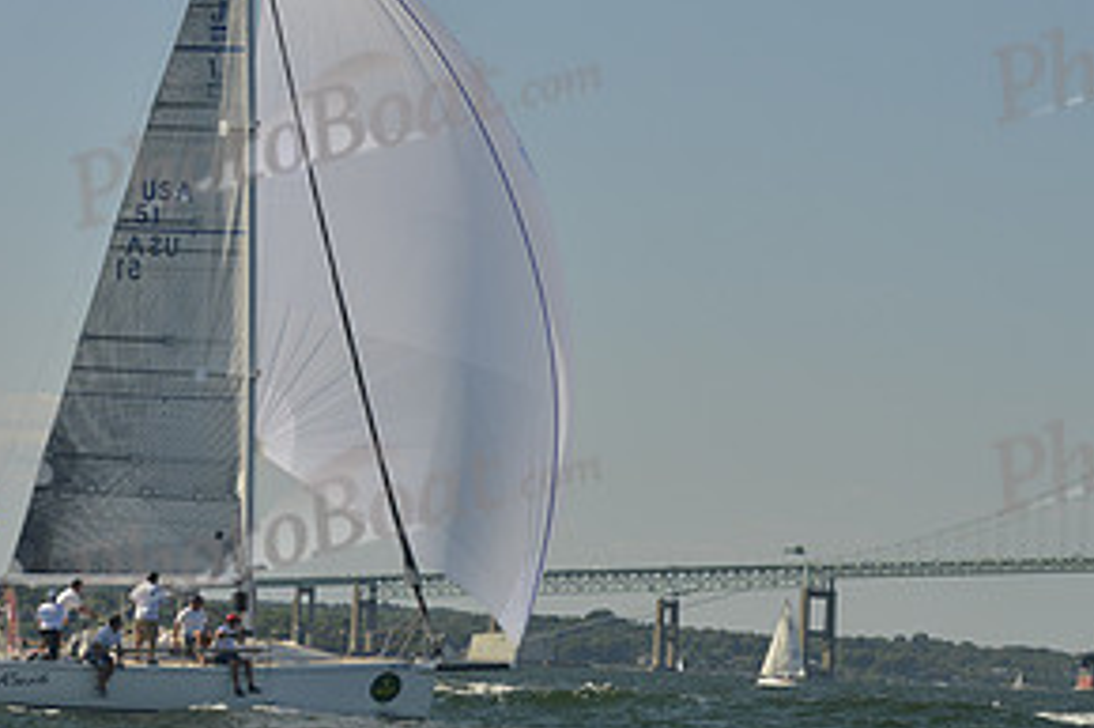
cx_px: 800
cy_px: 273
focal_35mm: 190
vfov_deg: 7.2
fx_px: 5770
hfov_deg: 10.8
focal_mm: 95
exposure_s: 1/1600
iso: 400
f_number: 6.3
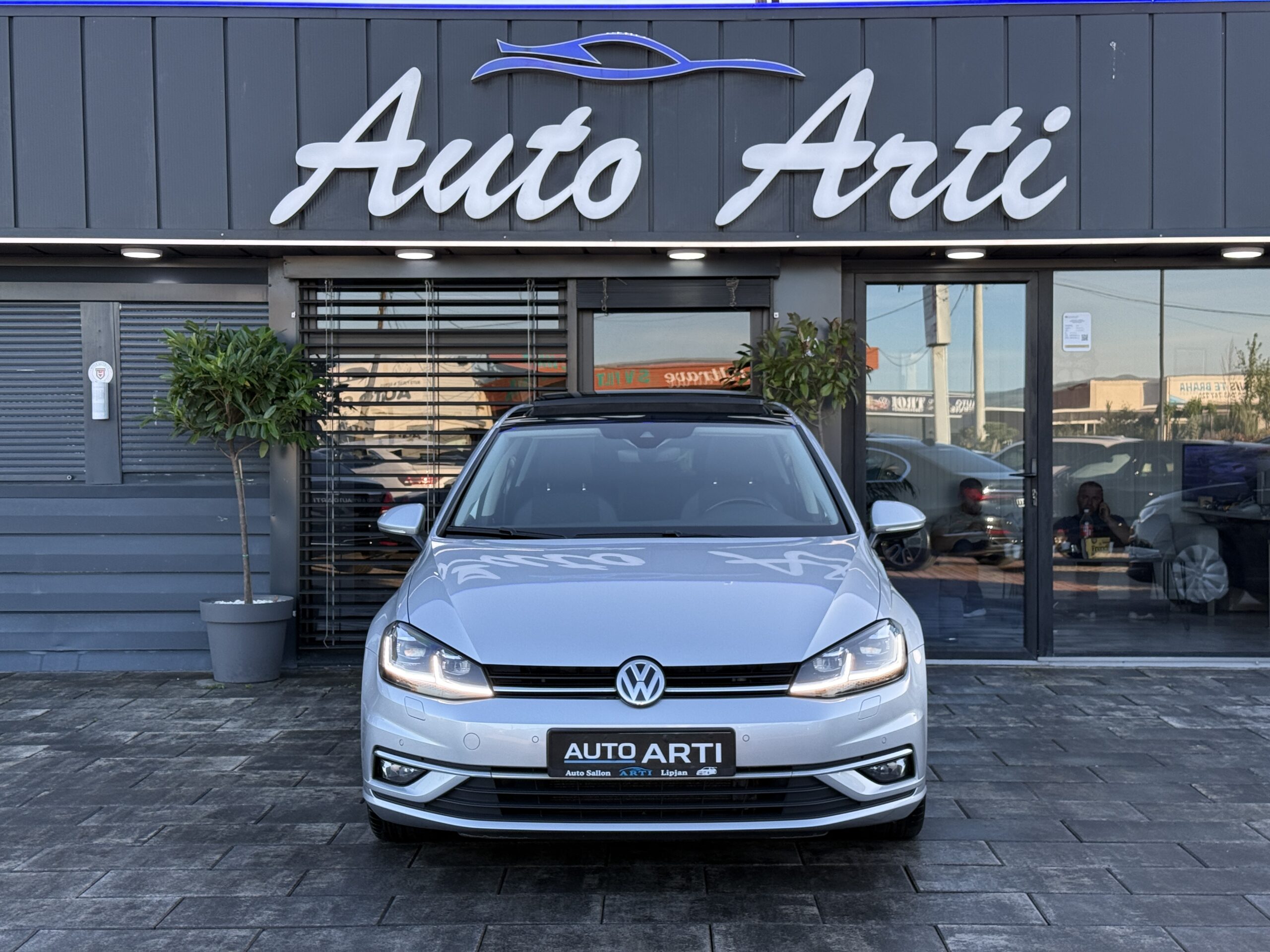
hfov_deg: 39.7
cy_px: 476
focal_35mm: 48
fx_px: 1761
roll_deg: +0.6
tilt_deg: +0.4
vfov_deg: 30.3
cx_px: 635
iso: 80
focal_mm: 6.76
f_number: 1.78
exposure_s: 1/570
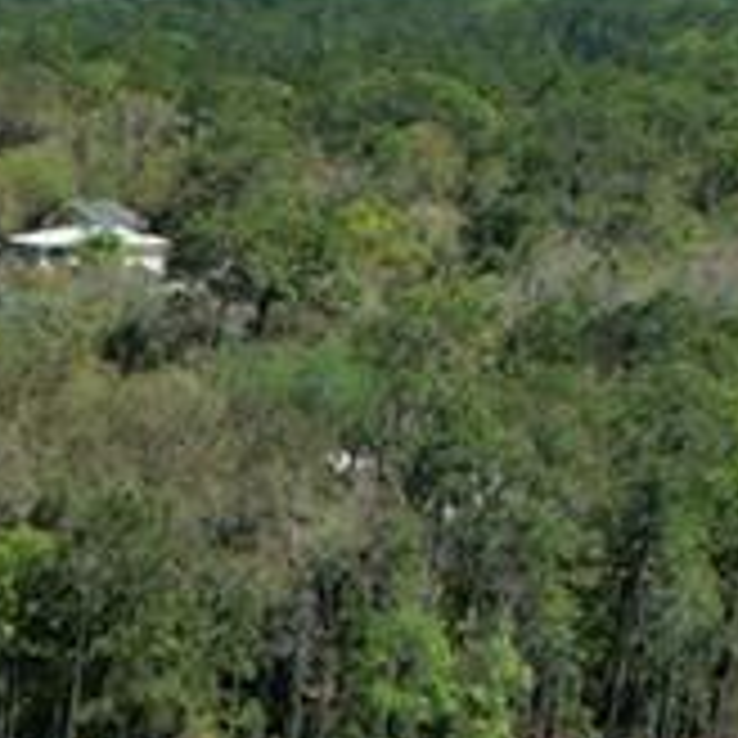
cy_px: 2052
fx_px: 4390
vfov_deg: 8.4
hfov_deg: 8.4
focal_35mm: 182
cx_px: -1296
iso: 200
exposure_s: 1/5000
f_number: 2.8
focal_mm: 8.38
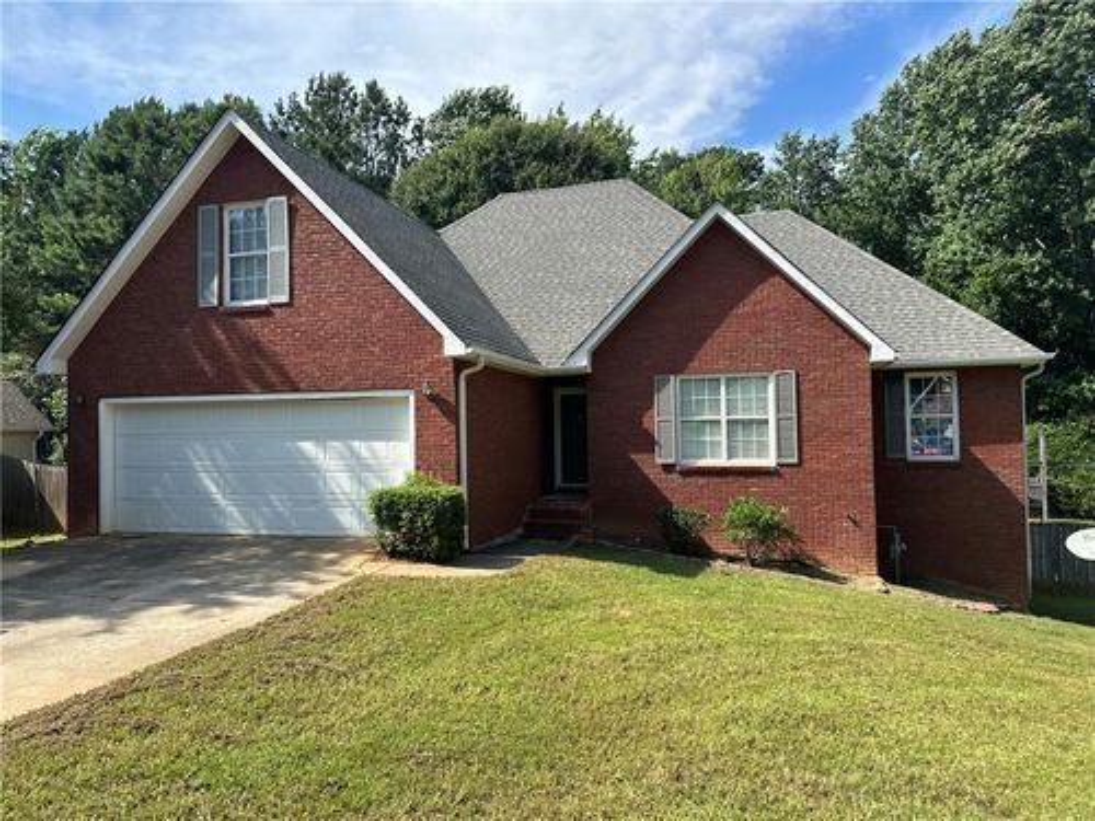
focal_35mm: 24
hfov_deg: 71.6
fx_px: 759
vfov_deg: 56.8
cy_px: 410
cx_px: 548
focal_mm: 6.86
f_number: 1.78
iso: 80
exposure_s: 1/1916
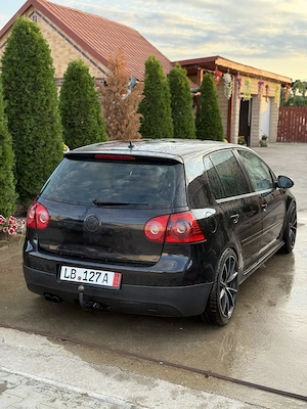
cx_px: 154
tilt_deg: -9.4
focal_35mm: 48
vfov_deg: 39.7
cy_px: 204
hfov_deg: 30.3
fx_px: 568
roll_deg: -1.7
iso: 100
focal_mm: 6.76
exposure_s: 1/292
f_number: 1.78
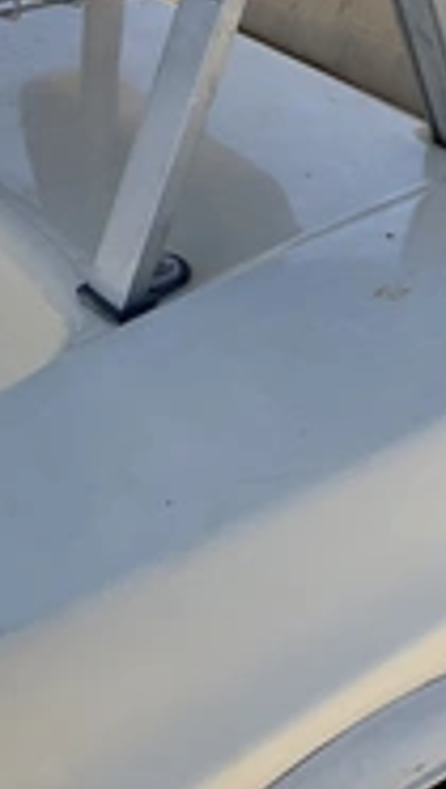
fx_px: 1426
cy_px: 356
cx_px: 221
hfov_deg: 17.8
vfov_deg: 31.0
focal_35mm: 68
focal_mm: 3
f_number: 1.8
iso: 25
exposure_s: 1/1121
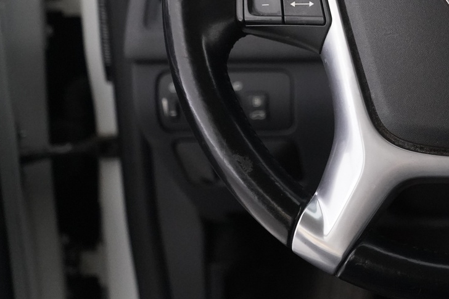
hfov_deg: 27.0
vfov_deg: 19.1
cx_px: 484
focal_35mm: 69
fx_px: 860
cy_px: -13
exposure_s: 1/60
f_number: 4
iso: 6400
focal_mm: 31
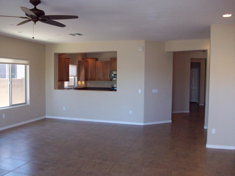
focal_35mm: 34
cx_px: 118
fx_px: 231
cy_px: 88
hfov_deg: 54.0
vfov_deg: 41.8
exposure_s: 1/60
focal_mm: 5.7
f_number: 2.8
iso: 200
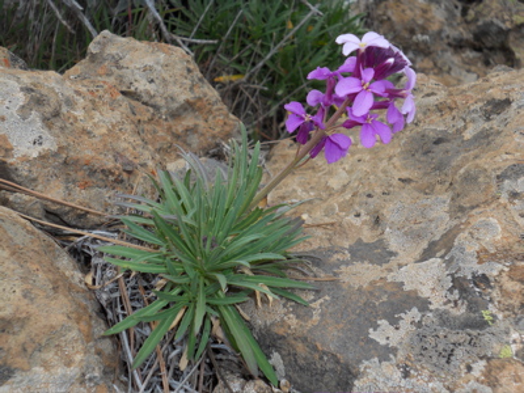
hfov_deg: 41.2
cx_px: 262
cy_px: 196
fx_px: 696
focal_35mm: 46
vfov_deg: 31.5
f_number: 4.3
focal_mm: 8.2
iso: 80
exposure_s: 1/320
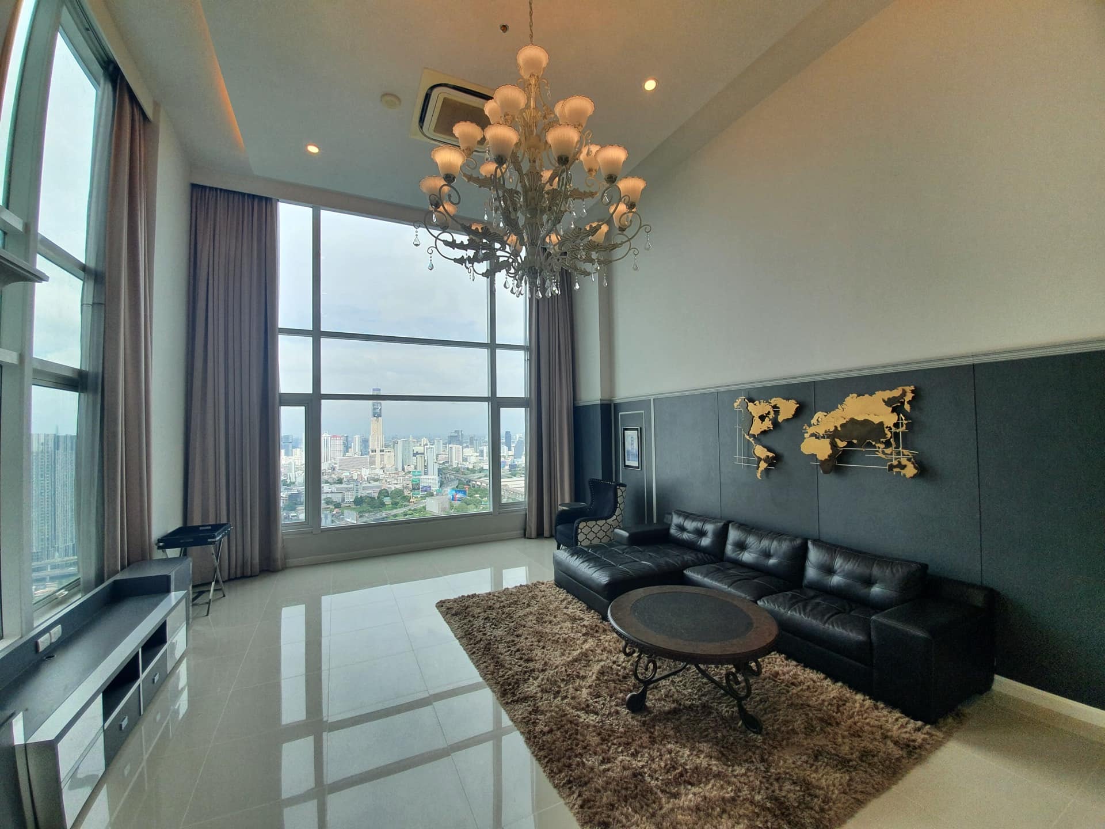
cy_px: 414
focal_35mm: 13
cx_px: 552
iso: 50
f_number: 2.2
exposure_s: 1/262
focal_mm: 1.8
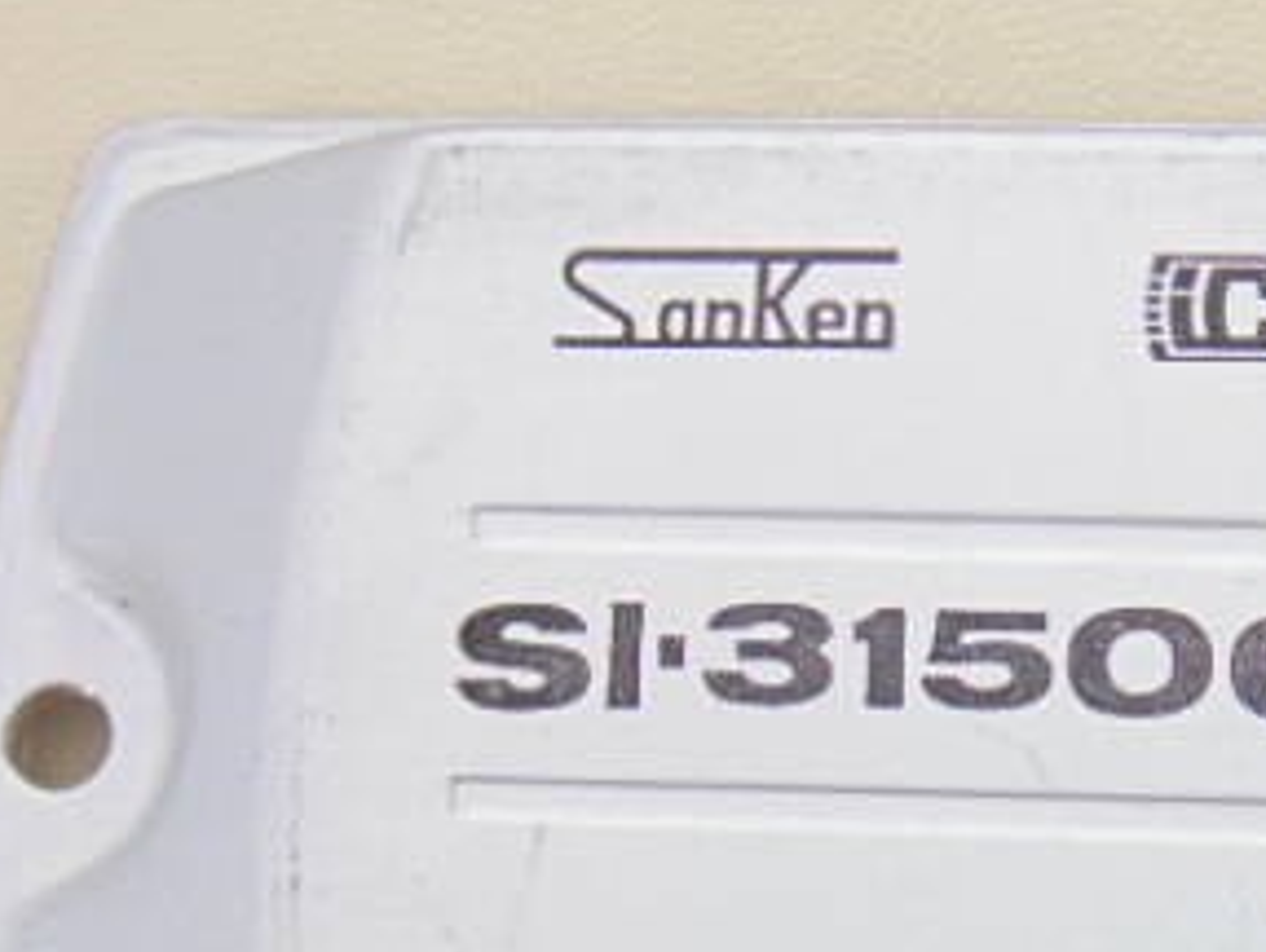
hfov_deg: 16.6
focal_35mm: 118
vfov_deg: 12.4
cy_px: 996
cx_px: 975
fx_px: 4321
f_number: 3.9
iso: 400
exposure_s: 1/30
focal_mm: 9.5
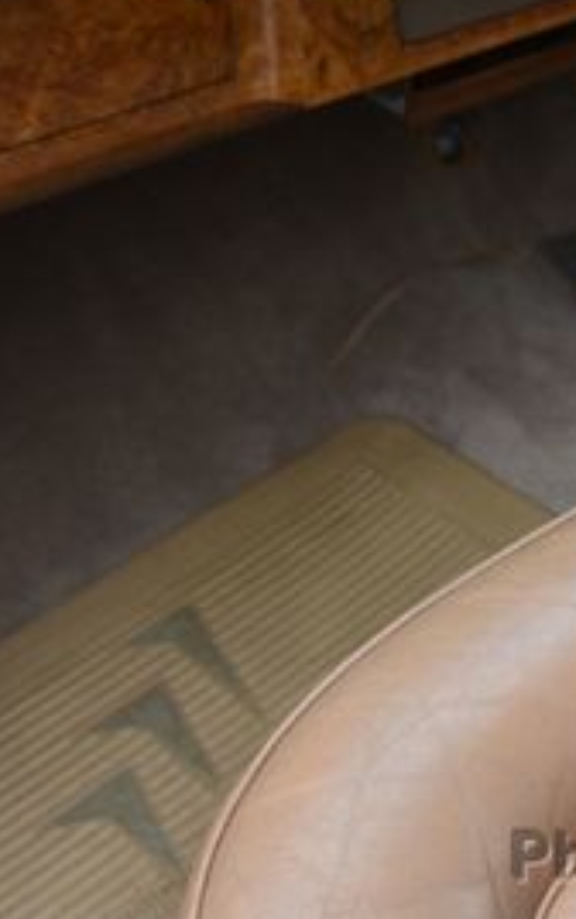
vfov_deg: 27.6
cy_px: 189
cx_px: 789
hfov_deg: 16.7
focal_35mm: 73
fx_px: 1830
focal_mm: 20
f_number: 3.5
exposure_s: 1/250
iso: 200
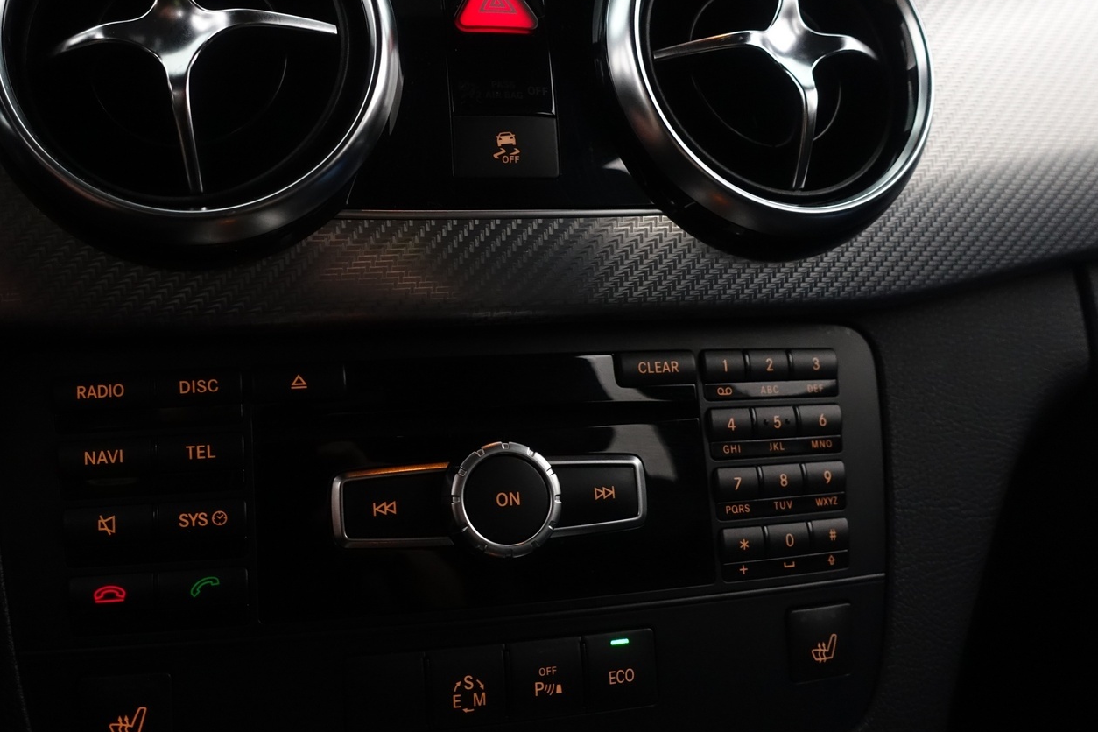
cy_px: 334
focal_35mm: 31
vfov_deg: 42.3
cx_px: 414
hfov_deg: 59.5
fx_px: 945
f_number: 2.5
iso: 1000
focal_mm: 8.8
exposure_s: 1/40
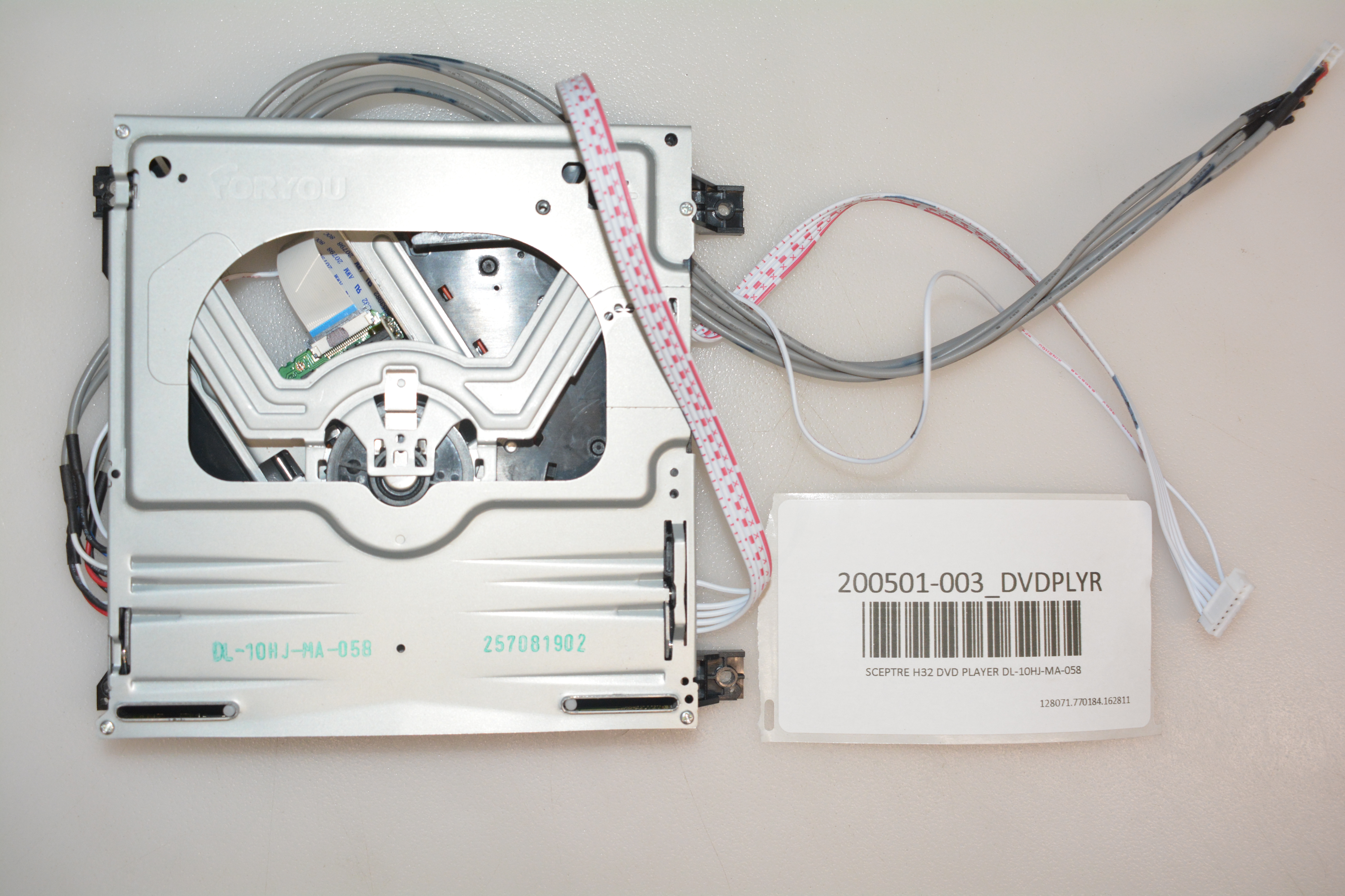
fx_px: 1401
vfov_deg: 35.5
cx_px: 672
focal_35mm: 38
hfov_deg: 51.3
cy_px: 448
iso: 1000
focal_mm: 25
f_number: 7.1
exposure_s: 1/200
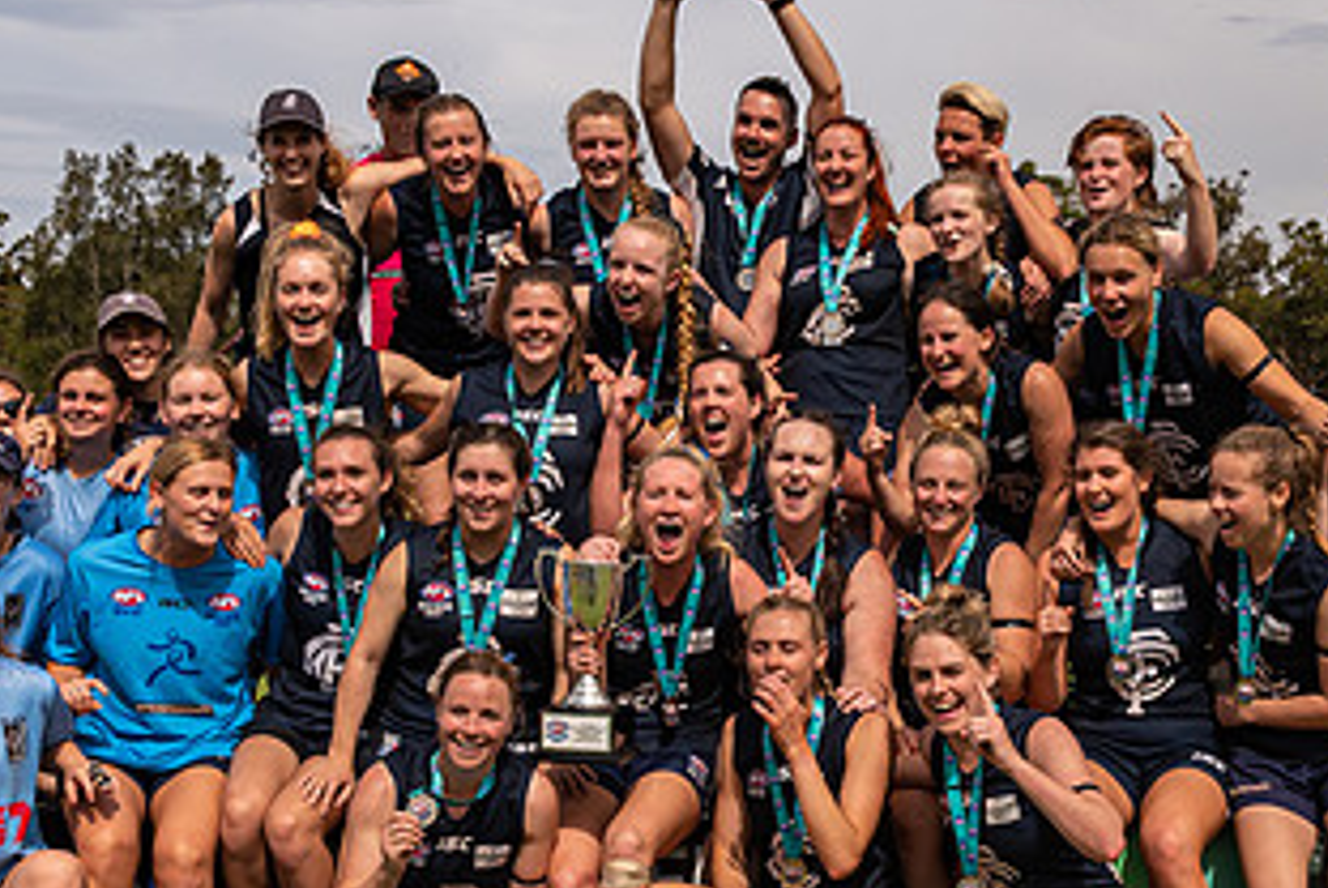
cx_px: 840
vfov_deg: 21.6
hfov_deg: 31.7
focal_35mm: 63
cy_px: 557
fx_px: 2326
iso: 200
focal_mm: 20
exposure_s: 1/800
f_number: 8
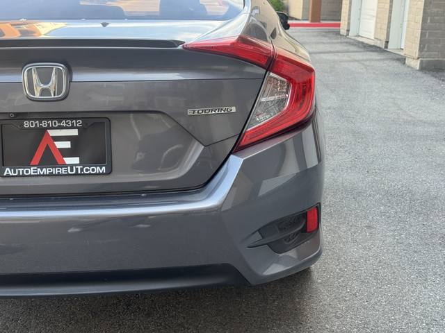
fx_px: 617
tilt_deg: -16.4
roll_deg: -1.1
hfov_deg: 39.7
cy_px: 166
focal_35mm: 48
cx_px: 222
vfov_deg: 30.3
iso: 64
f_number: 1.78
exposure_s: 1/172
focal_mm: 6.76
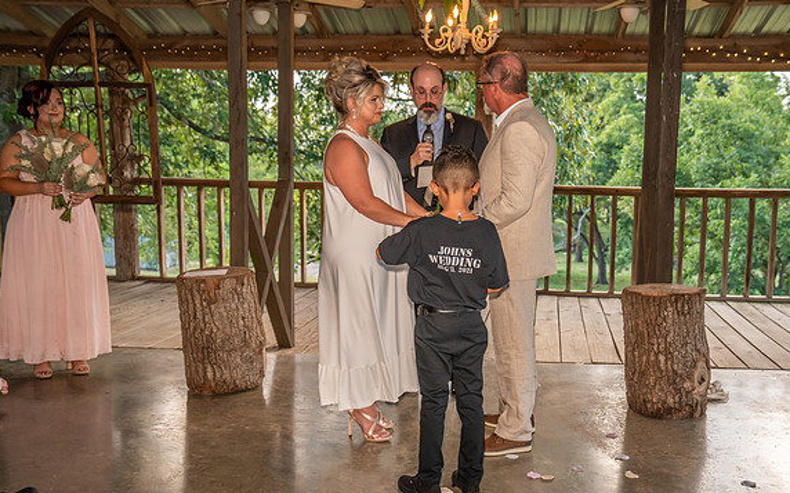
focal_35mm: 41
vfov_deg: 31.2
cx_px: 434
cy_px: 268
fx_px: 882
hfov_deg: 48.2
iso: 1000
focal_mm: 36
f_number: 4.5
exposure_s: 1/160
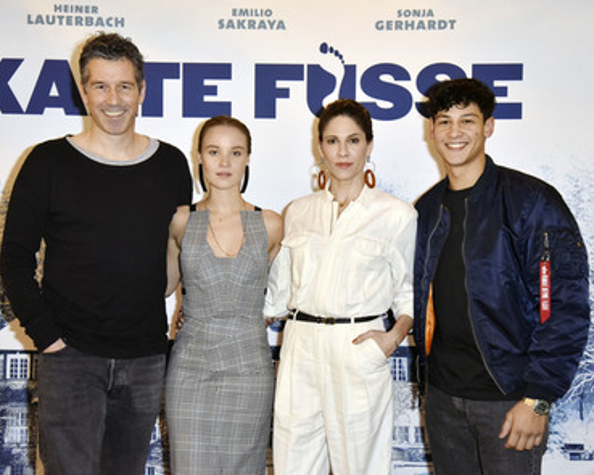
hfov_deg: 34.2
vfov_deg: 27.6
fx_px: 967
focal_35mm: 55
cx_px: 284
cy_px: 237
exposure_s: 1/80
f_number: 5.6
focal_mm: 48
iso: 5000
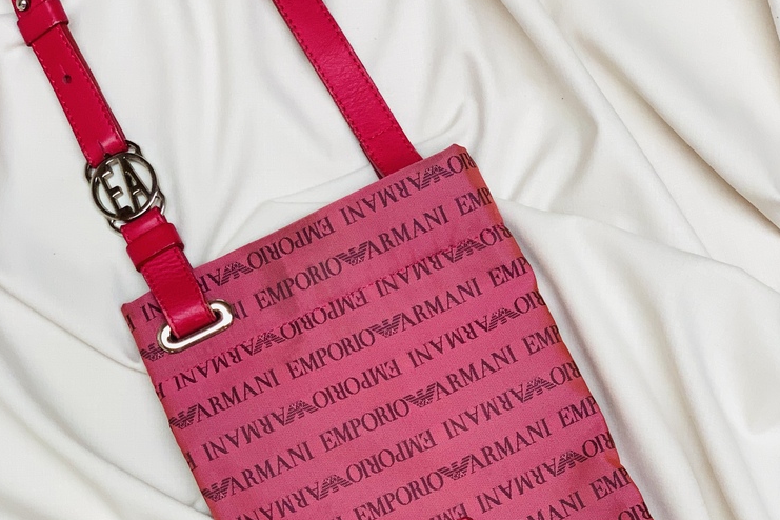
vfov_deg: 18.5
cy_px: 433
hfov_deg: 27.7
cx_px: 387
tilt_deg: -81.2
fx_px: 1582
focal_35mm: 73
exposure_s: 1/122
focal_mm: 6
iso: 100
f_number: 2.4
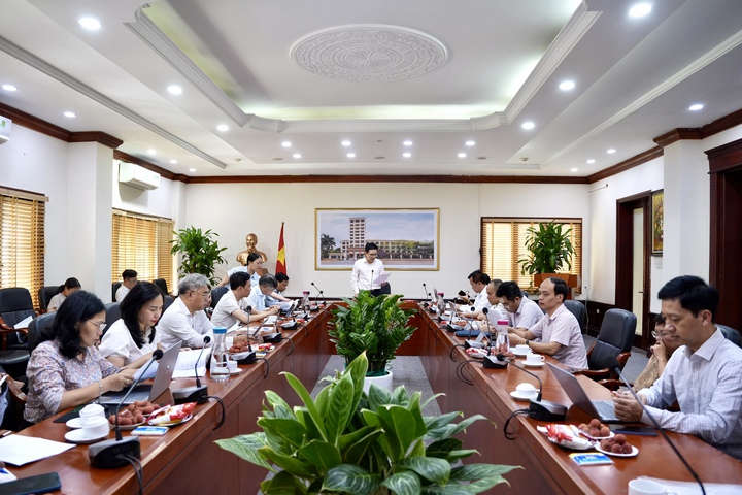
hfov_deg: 70.0
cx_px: 371
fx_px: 530
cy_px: 248
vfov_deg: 50.1
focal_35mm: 26
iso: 1250
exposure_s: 1/125
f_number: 3.2
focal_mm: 25.7
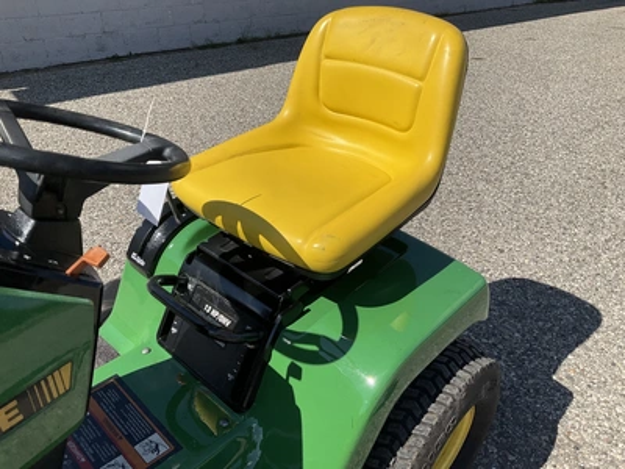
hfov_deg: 61.7
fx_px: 524
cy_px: 234
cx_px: 312
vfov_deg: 48.2
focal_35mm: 29
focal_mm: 3
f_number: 1.8
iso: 25
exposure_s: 1/3125
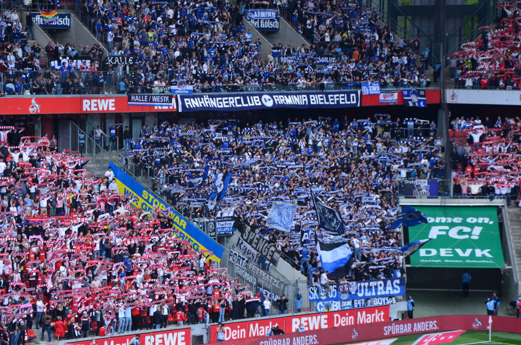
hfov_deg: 14.1
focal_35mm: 146
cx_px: 232
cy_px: 206
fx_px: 2104
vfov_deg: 9.4
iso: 360
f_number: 5.6
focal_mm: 75
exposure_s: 1/500
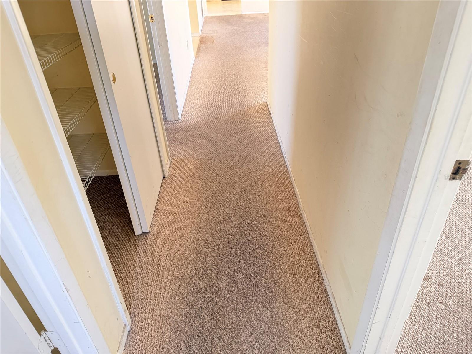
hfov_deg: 71.6
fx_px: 327
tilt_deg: -31.8
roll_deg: +4.4
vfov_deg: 56.8
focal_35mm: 24
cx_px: 236
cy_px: 177
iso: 800
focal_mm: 6.76
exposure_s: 1/60
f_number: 1.78
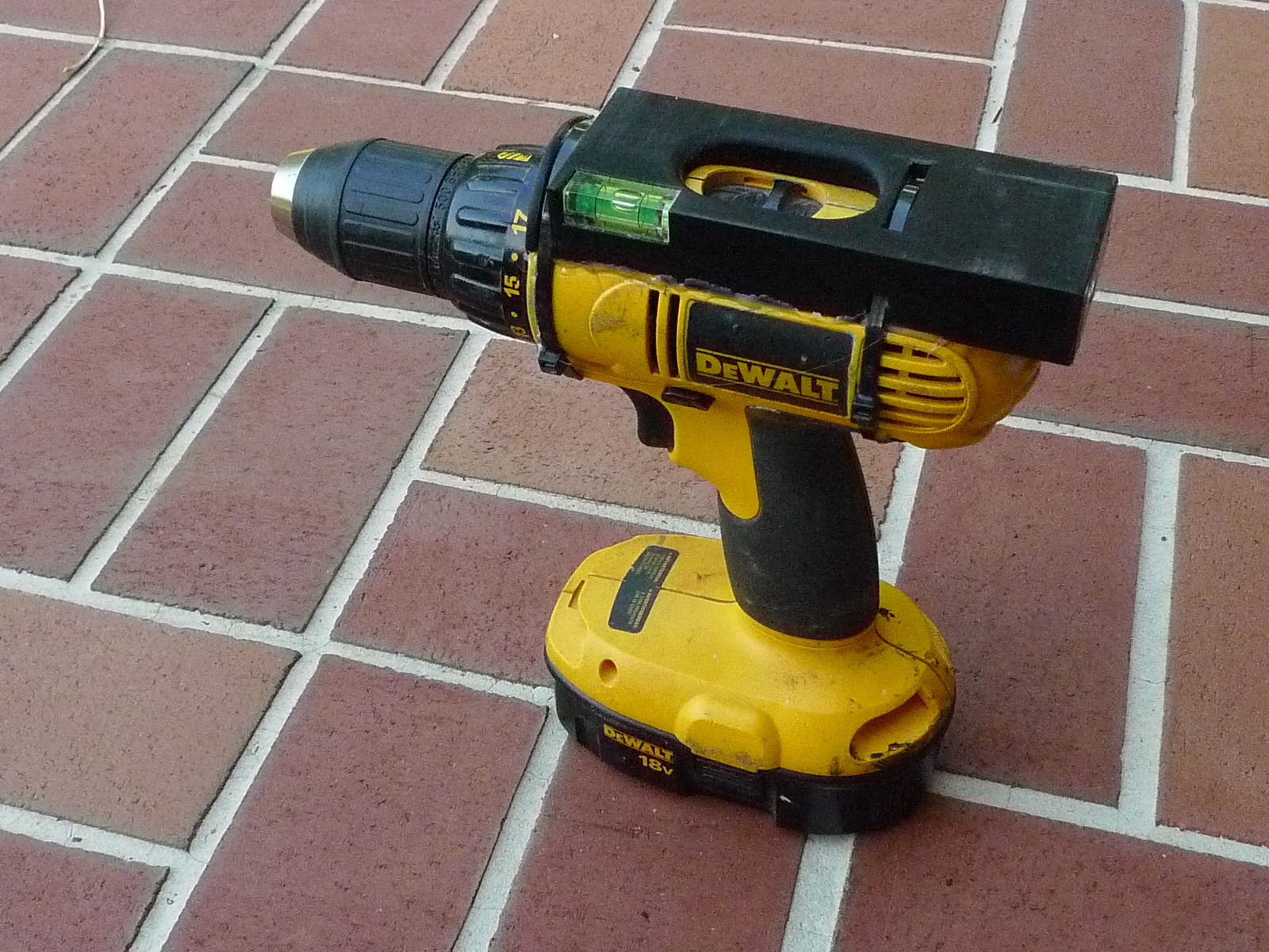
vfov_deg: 30.9
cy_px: 476
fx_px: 1723
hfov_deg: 40.4
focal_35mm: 47
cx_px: 634
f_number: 4
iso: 800
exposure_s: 1/640
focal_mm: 5.4
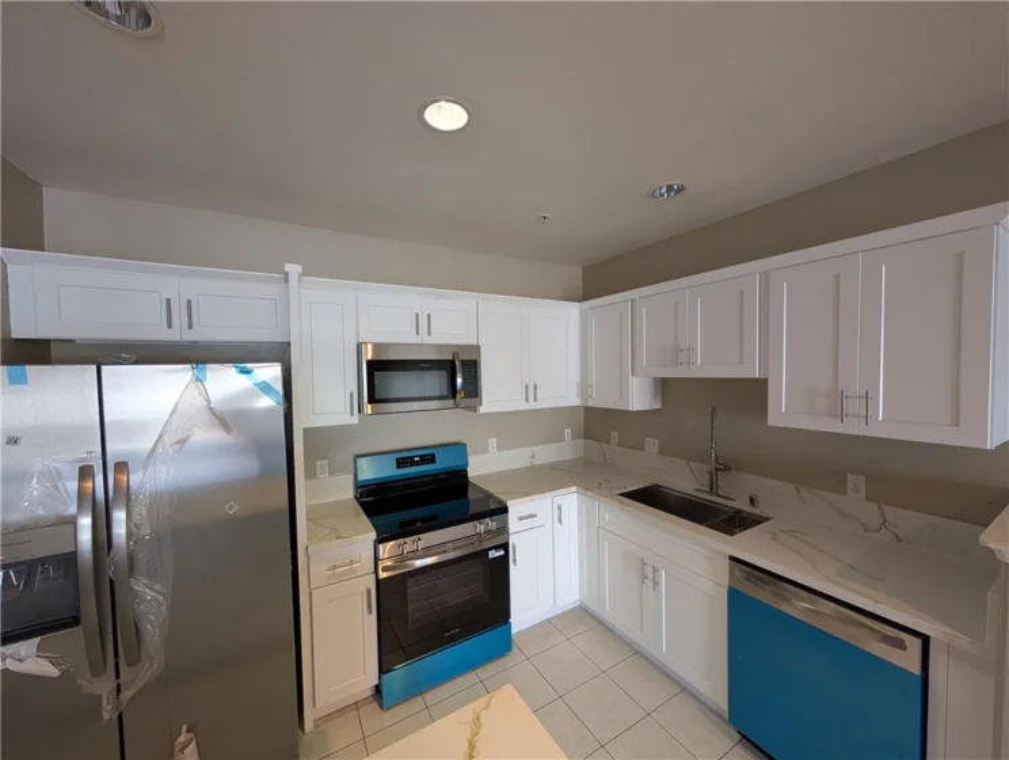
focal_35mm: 12
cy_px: 380
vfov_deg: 94.6
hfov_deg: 110.5
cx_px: 504
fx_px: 350
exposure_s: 1/40
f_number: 1.7
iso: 62
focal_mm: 2.02
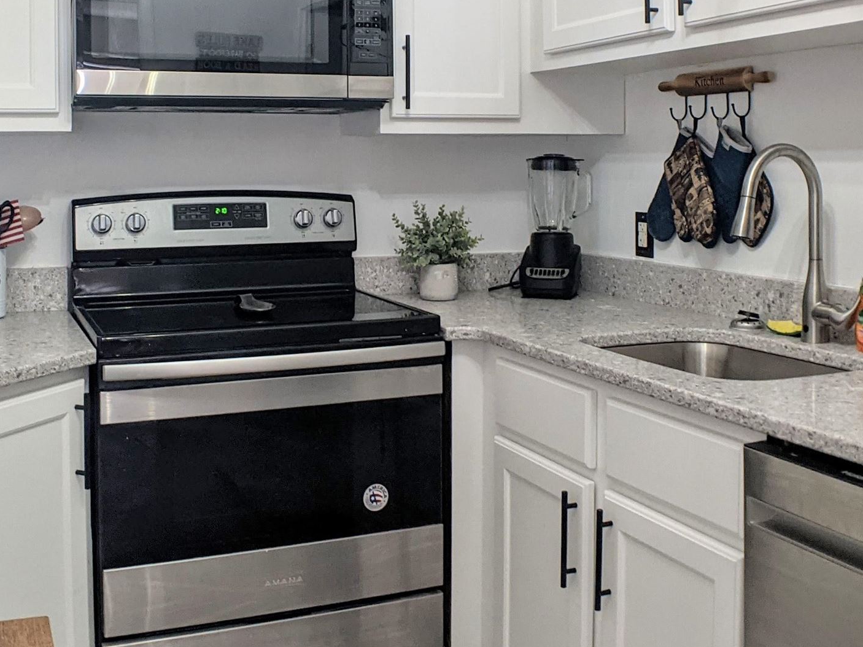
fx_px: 1471
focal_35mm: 59
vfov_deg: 24.6
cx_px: 382
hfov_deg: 32.7
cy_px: 185
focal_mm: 4.44
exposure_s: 1/60
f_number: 1.8
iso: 192
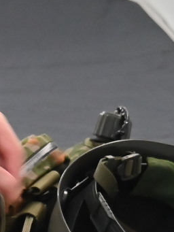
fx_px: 3121
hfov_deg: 3.2
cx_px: -22
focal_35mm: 466
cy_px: 359
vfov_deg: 4.2
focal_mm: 55
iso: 3200
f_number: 5.6
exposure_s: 1/125
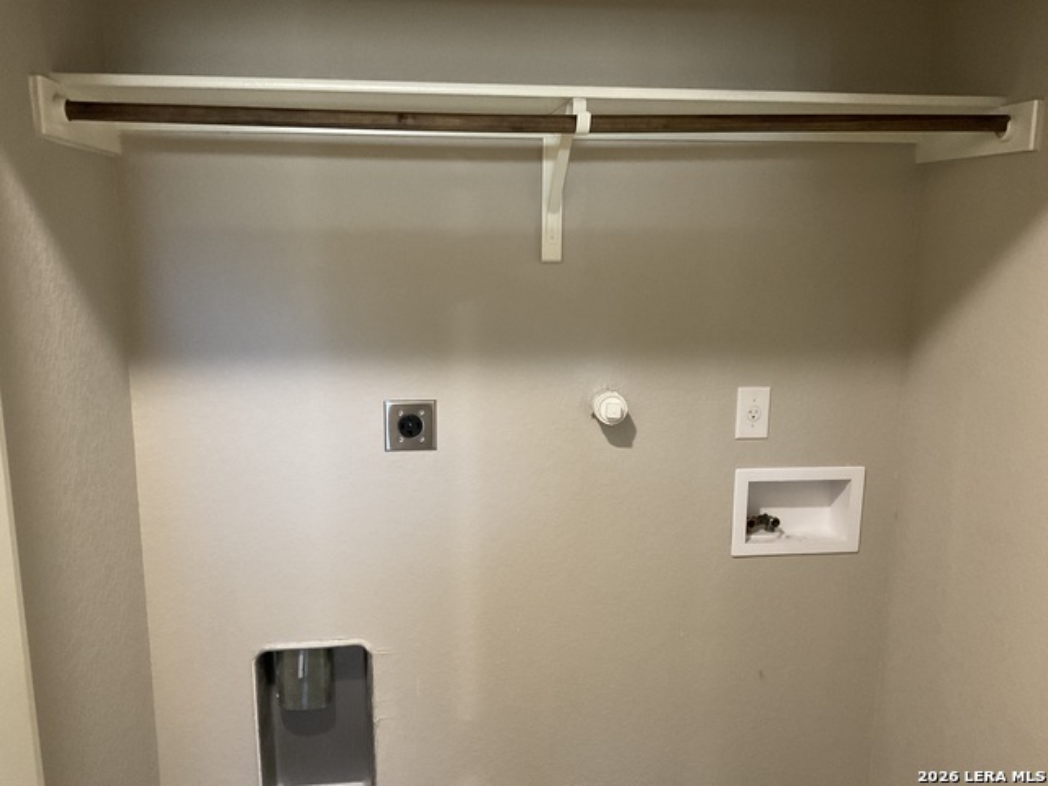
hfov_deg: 61.7
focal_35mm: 29
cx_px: 524
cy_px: 393
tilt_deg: -9.9
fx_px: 878
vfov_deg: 48.2
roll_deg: -0.7
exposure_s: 1/60
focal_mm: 3
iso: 250
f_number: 1.8
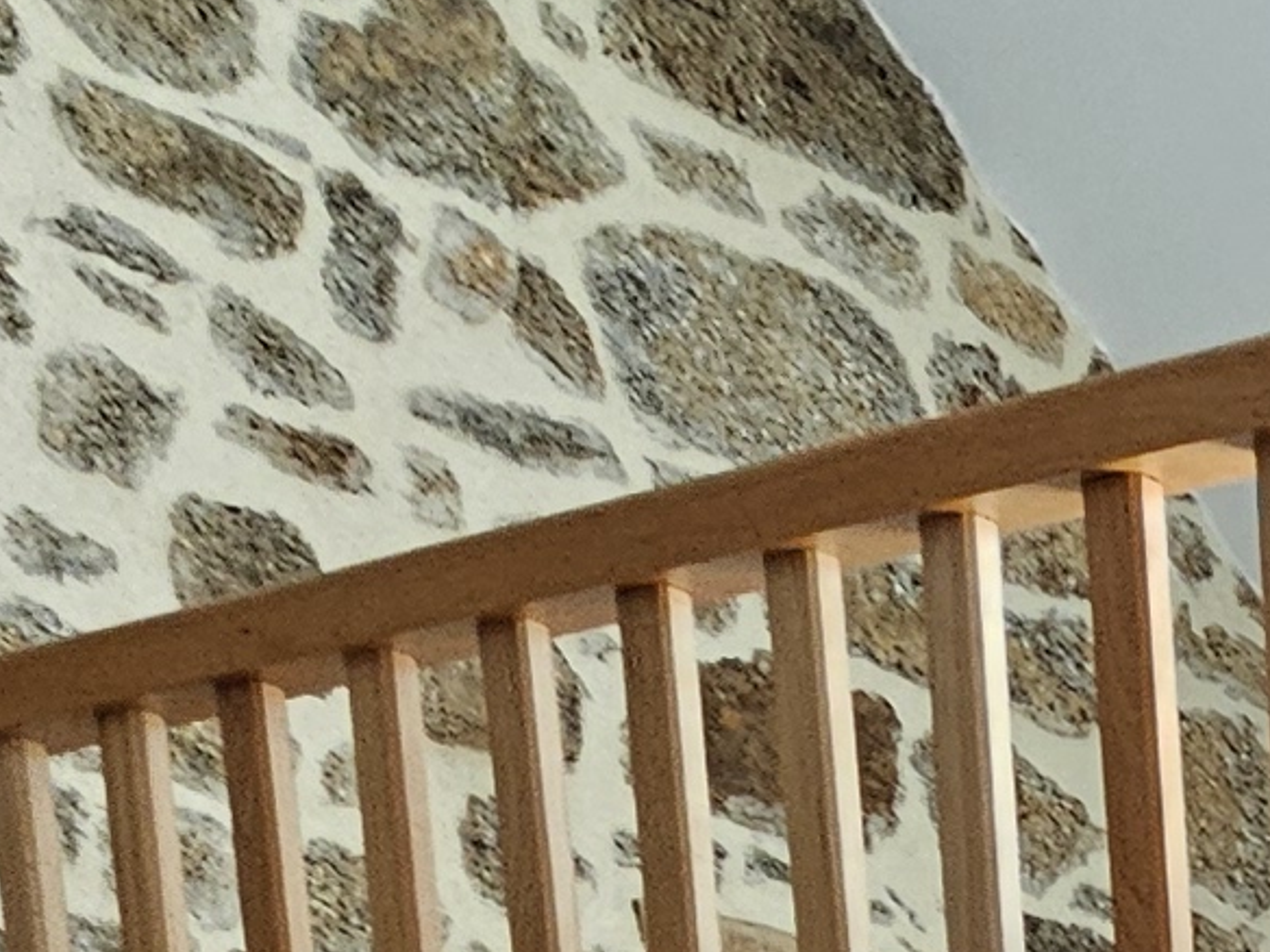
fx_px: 3265
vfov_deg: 11.9
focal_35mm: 89
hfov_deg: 15.4
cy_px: 2565
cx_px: 2831
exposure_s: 1/50
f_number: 2.2
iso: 64
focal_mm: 2.2
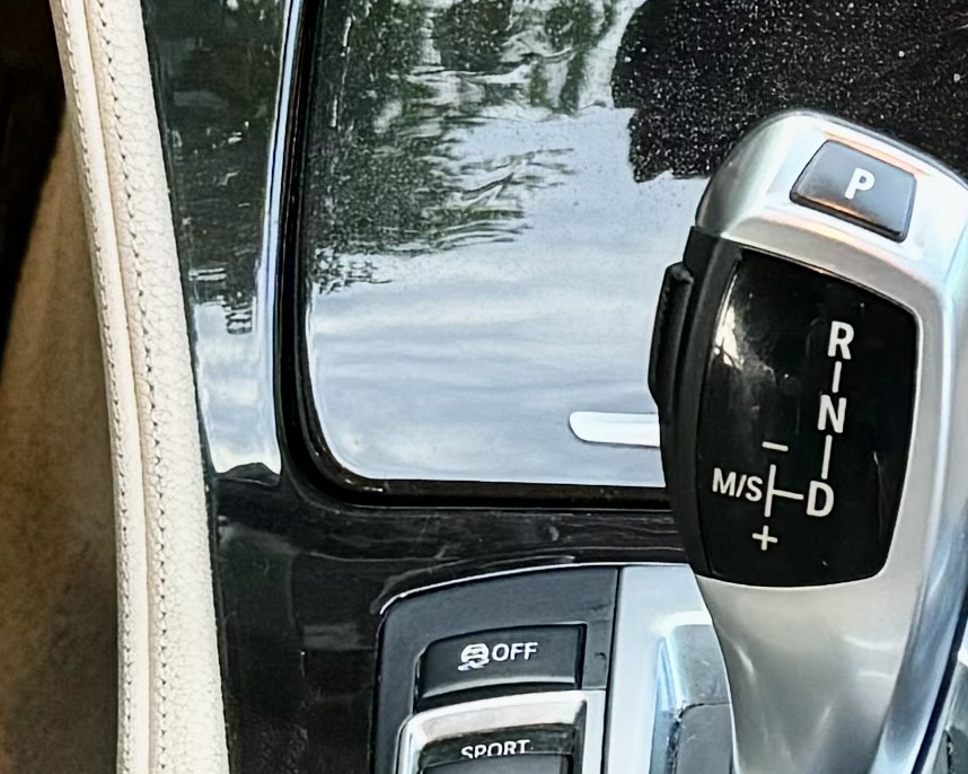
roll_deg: +0.4
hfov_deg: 12.2
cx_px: 922
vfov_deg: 9.7
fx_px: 4468
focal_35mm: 156
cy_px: -317
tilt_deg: -43.1
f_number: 1.78
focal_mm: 6.76
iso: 400
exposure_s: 1/60
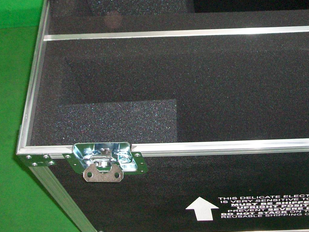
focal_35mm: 68
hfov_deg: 27.5
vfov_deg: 21.0
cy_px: 12
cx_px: 281
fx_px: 607
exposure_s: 1/60
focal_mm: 5.7
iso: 160
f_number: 2.8
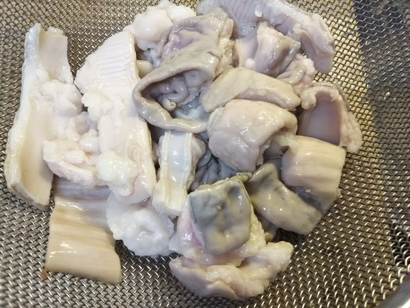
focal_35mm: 30
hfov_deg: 60.0
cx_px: 205
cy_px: 154
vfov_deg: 46.8
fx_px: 355
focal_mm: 4
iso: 160
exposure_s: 1/33
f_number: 2.2
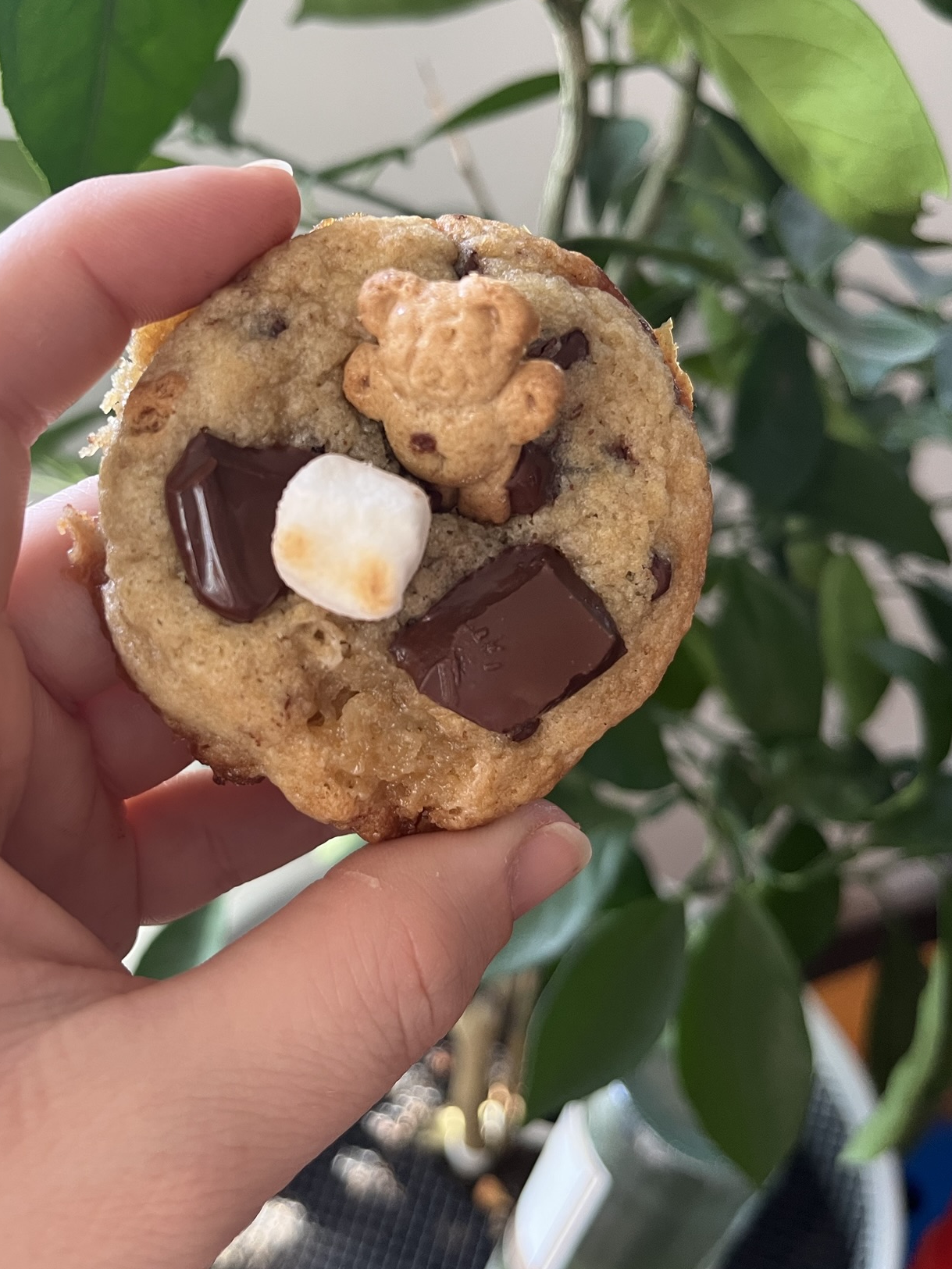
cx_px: 383
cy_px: 550
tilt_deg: -31.7
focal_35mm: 32
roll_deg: -0.2
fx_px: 1173
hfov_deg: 44.0
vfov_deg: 56.6
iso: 125
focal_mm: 5.1
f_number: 1.6
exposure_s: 1/68
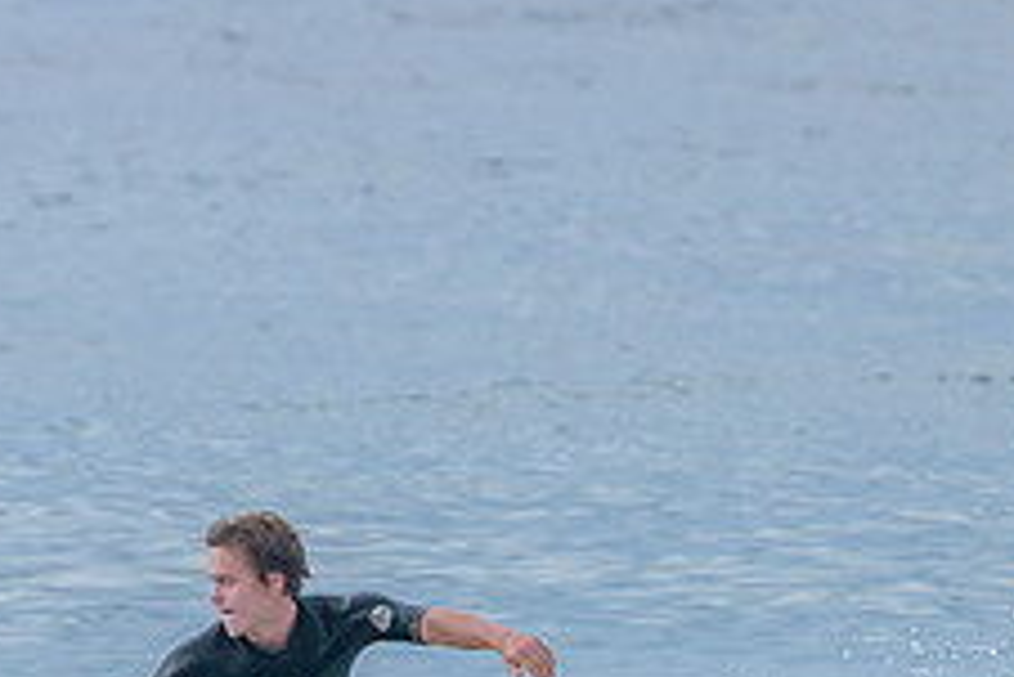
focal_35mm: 1334
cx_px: 224
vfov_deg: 1.0
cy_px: 778
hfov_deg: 1.5
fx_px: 37597
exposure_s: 1/2000
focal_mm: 520
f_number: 10
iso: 1600
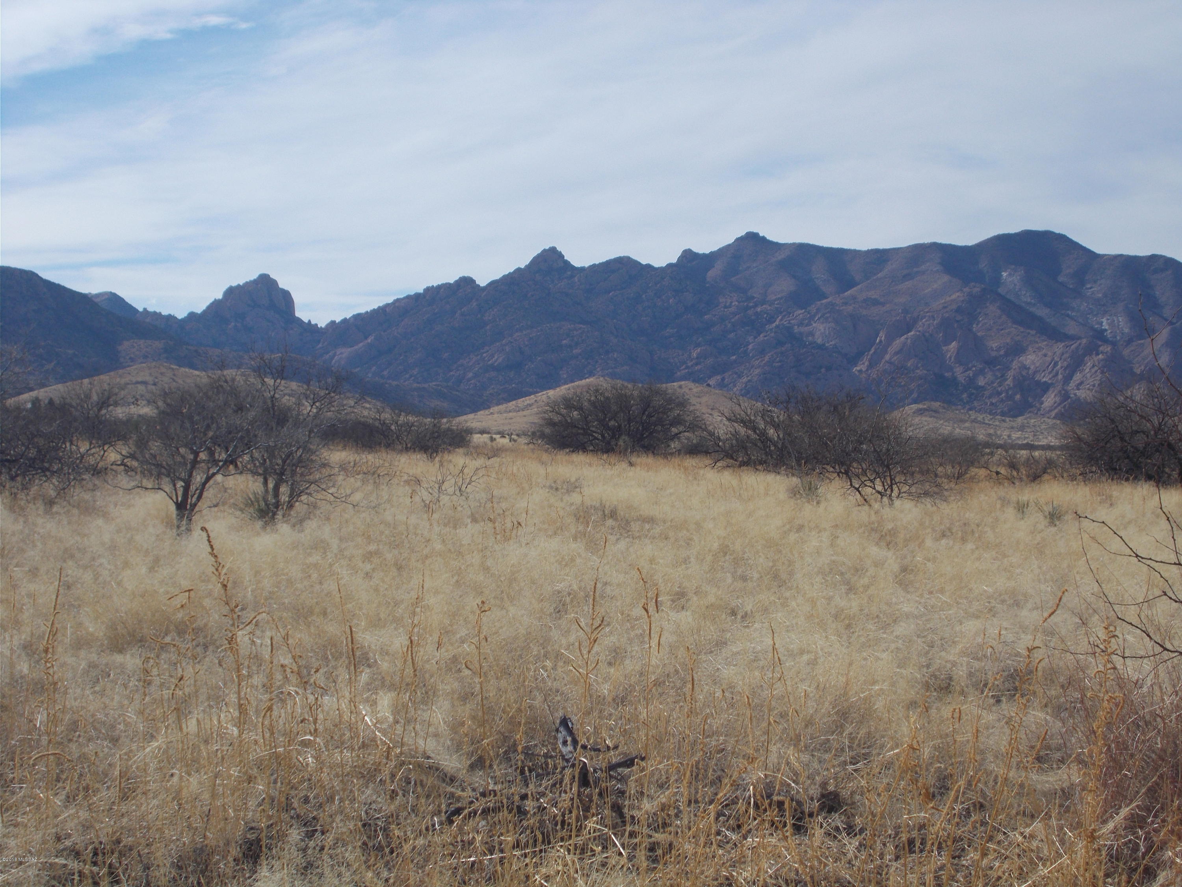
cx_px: 591
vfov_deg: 25.2
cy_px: 444
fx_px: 1980
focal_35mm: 58
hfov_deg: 33.2
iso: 80
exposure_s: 1/160
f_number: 12.3
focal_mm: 10.3
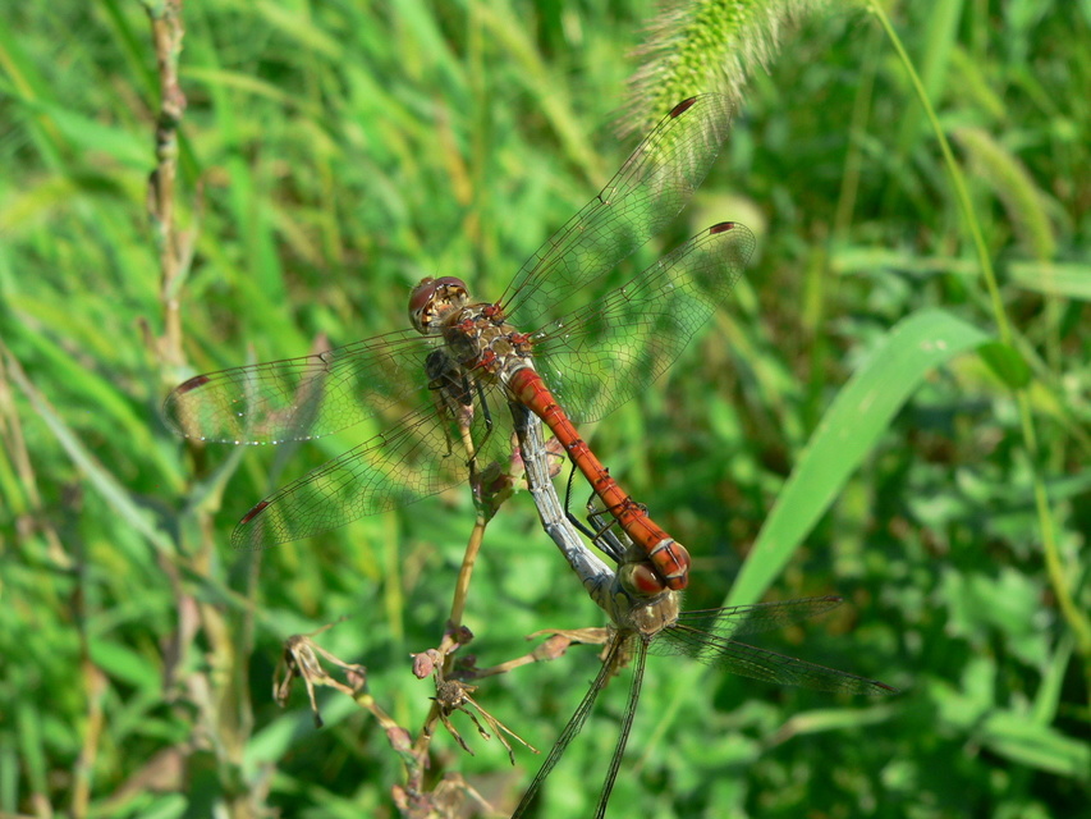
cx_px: 546
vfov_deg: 29.7
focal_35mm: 49
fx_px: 1545
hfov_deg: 38.9
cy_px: 410
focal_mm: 8.1
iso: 80
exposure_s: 1/400
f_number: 4
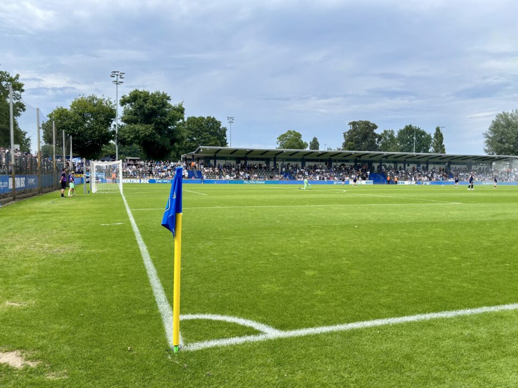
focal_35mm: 28
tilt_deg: -4.6
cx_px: 256
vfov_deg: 49.7
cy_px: 204
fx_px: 419
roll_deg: -0.5
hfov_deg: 63.4
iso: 50
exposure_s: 1/1381
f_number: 1.6
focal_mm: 5.96
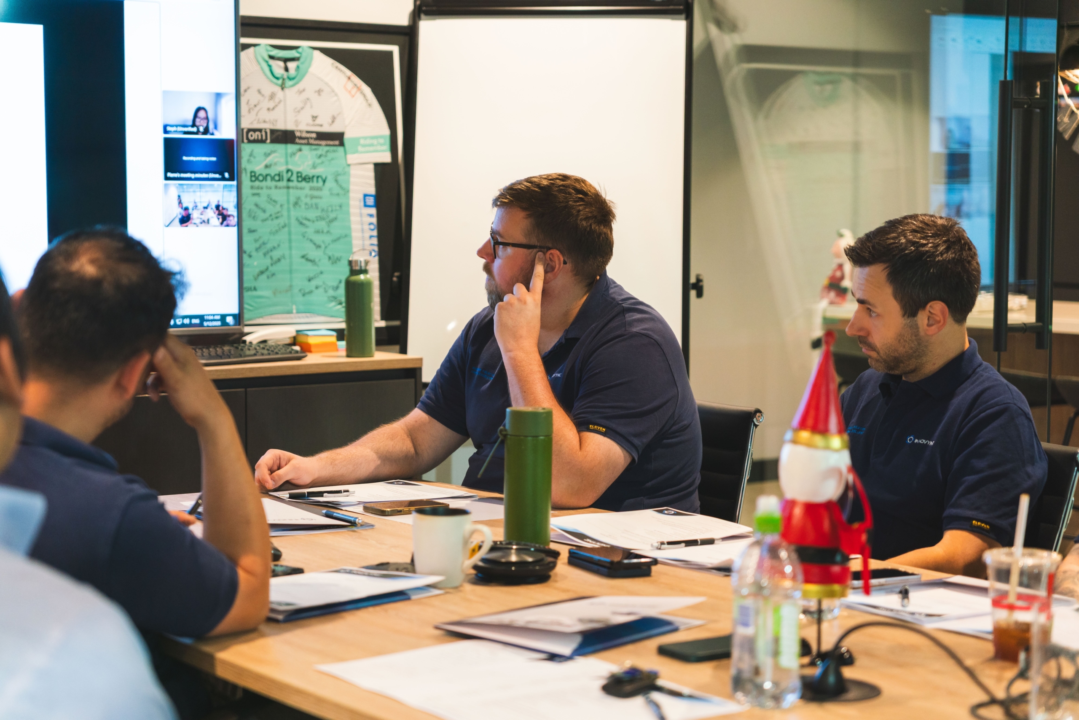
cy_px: 360
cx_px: 540
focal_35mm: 70
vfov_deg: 19.5
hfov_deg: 28.8
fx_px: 2098
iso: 1000
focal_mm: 70
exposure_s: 1/125
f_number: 3.2
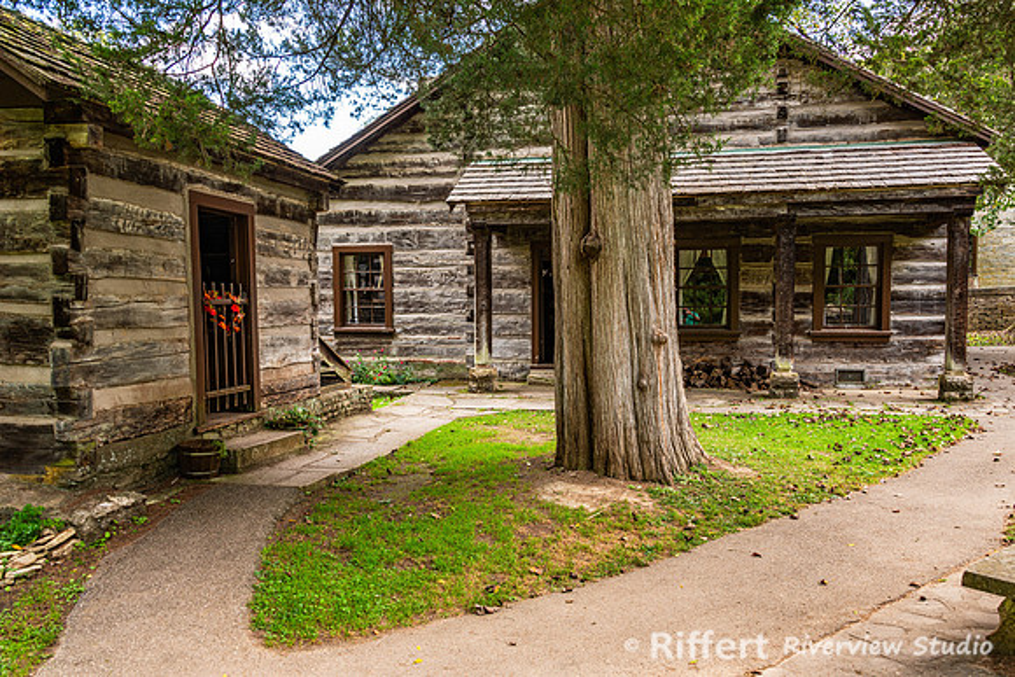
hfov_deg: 64.5
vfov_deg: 45.7
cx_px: 508
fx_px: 804
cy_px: 338
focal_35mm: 29
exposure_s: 1/50
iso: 220
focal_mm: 28
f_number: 8
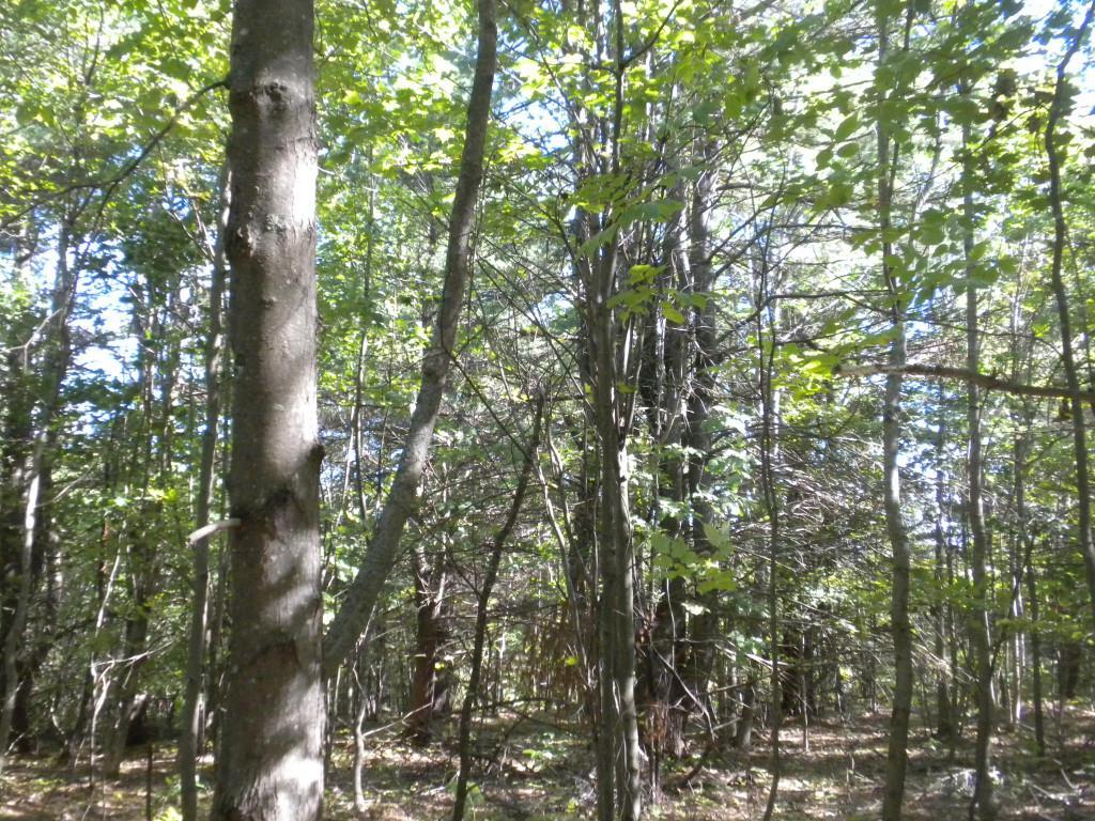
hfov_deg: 50.1
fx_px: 1170
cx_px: 548
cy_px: 410
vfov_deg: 38.7
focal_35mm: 37
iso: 404
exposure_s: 1/155
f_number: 3.5
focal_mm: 6.6
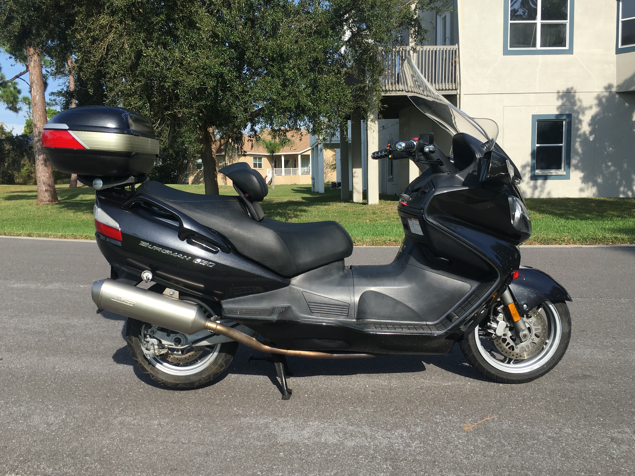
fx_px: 569
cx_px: 311
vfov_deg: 45.4
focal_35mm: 31
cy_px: 232
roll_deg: +1.8
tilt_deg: -3.8
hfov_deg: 58.3
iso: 25
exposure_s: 1/1241
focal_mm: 4.15
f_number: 2.2
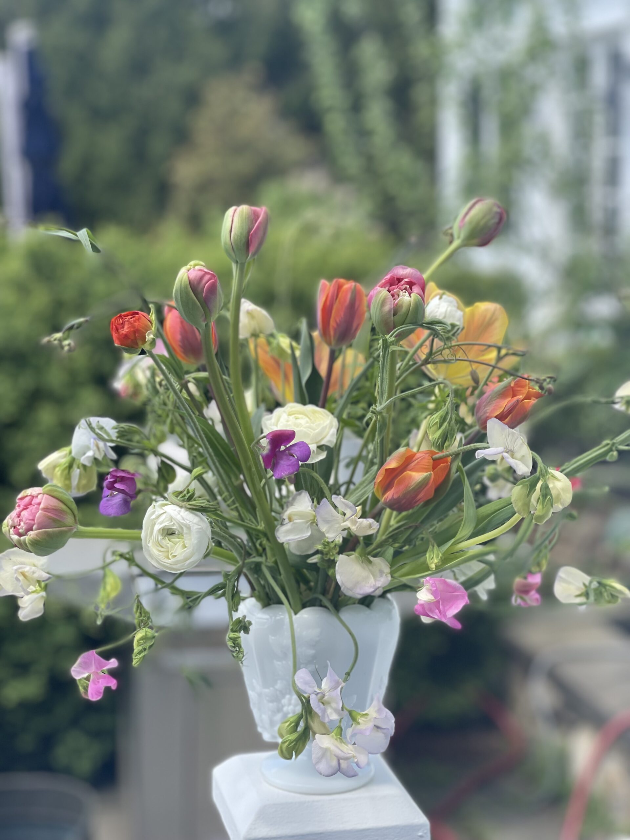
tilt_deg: -8.5
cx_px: 315
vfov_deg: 30.3
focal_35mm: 64
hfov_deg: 22.9
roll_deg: +0.9
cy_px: 420
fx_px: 1553
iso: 32
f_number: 2.2
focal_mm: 7.5
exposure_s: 1/447
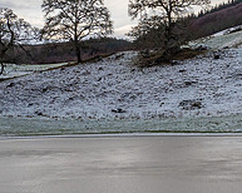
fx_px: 658
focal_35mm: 92
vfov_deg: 16.6
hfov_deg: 20.6
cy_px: 52
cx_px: 199
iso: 200
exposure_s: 1/500
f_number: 7.1
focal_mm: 12
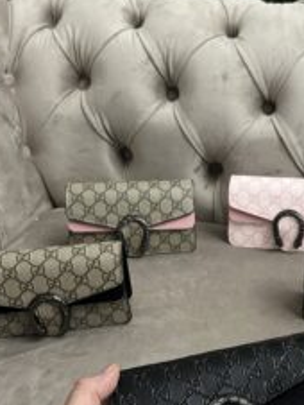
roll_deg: -2.5
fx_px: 538
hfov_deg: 31.2
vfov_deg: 41.2
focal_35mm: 46
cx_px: 218
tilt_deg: -31.6
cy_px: 206
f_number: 1.5
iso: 500
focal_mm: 5.7
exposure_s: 1/33
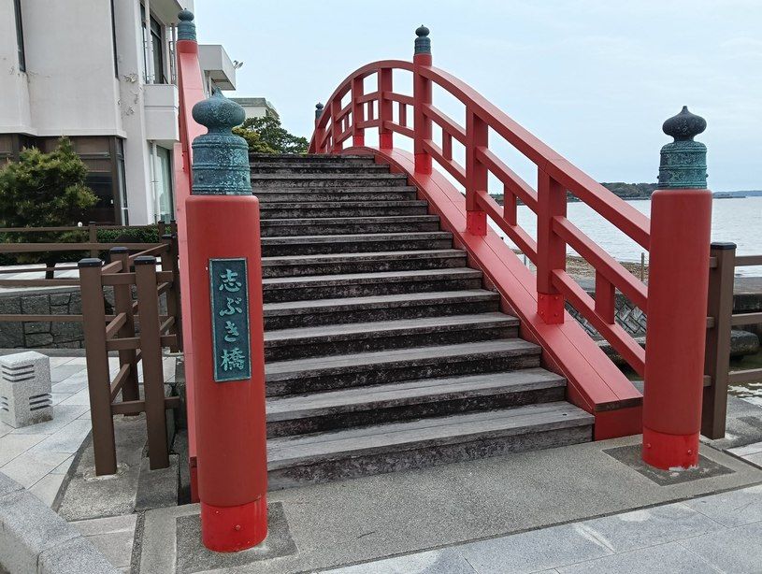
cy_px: 287
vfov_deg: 51.5
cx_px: 381
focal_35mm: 27
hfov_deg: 65.2
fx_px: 595
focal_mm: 3.98
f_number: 1.8
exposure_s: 1/359
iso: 50
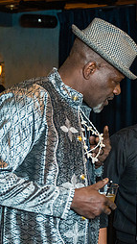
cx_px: 153
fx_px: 639
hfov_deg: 12.0
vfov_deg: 21.4
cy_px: 176
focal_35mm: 99
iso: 3200
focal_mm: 41.4
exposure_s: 1/125
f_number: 2.8
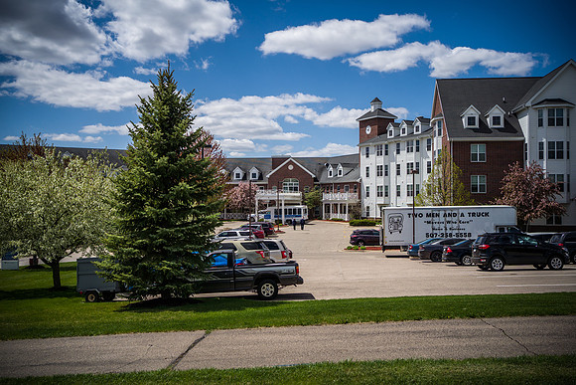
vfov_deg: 37.7
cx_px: 288
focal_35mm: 35
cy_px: 192
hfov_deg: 54.2
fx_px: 562
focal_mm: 35
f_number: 4
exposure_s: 1/2500
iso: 200
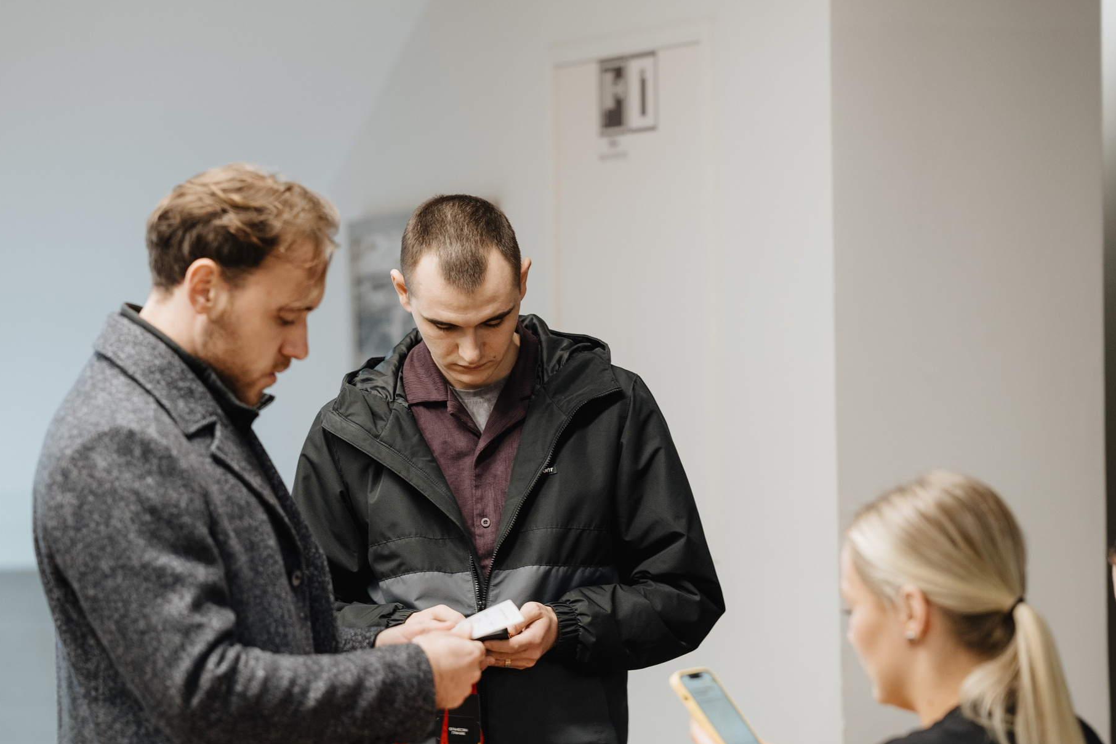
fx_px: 3720
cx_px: 499
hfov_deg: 17.1
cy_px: 444
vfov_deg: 11.4
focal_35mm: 120
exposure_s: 1/100
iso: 800
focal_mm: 85
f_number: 2
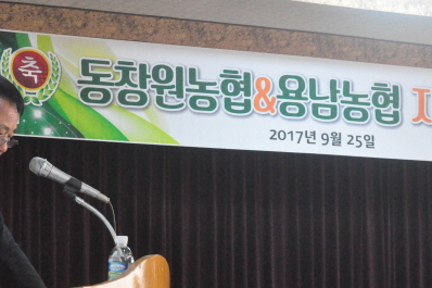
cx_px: 128
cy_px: 198
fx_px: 1271
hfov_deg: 19.2
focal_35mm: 106
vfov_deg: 12.9
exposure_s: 1/200
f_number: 8
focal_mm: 44
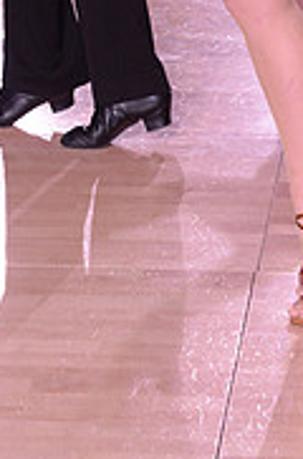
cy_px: -245
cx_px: 211
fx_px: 3333
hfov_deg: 5.2
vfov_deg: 7.7
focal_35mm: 262
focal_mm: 82
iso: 2000
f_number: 6.3
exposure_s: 1/250
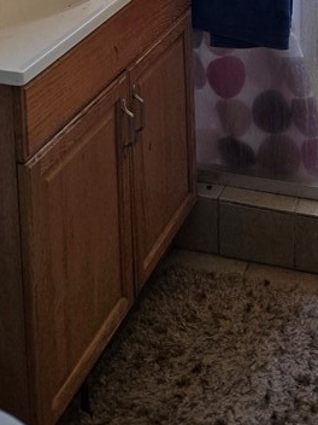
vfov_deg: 24.3
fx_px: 821
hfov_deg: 21.6
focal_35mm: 67
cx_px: 255
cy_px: -163
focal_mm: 5.4
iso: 200
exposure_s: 1/120
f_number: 1.8
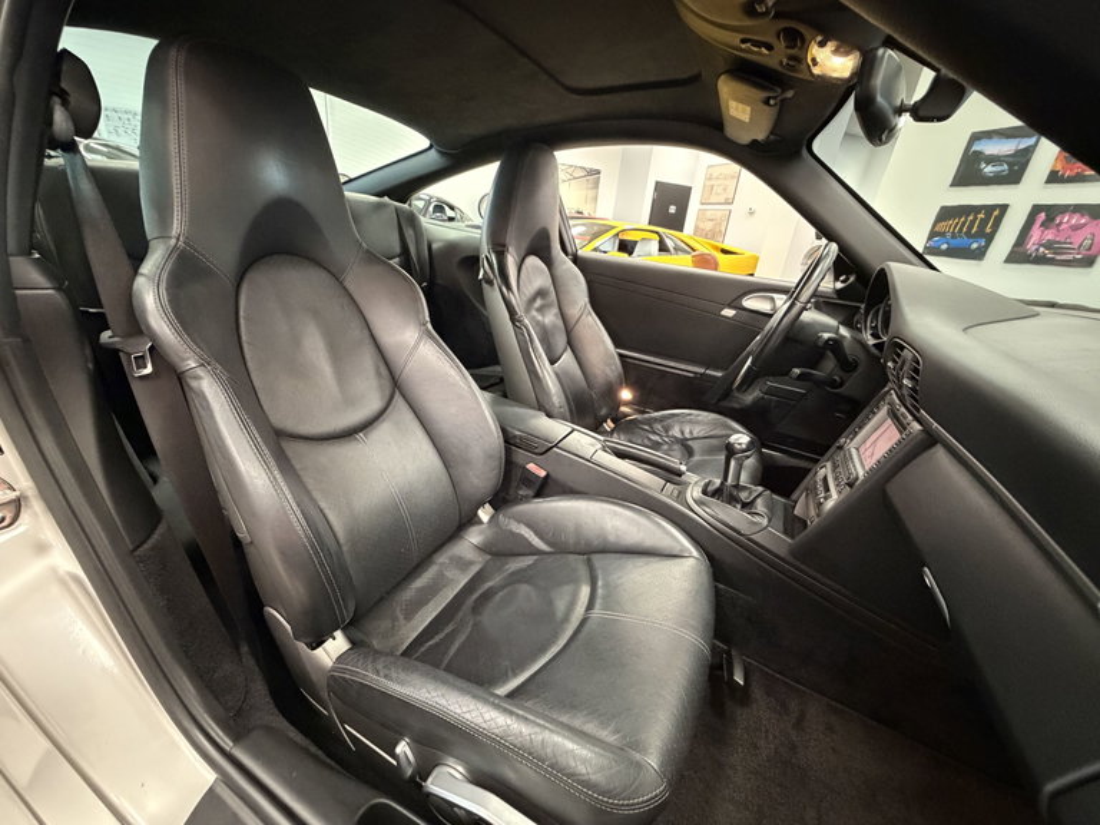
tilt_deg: -22.5
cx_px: 550
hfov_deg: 102.1
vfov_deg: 85.7
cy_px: 412
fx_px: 445
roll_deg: -6.0
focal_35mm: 14
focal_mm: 2.22
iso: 1250
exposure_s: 1/40
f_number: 2.2
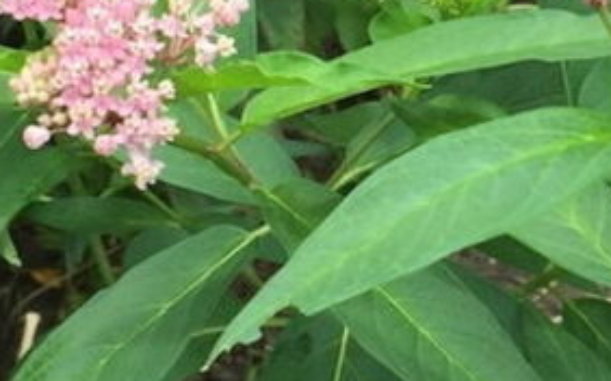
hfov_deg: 13.6
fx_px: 2497
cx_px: 706
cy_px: 143
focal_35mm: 150
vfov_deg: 8.7
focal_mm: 4.15
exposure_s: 1/255
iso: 32
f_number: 2.2
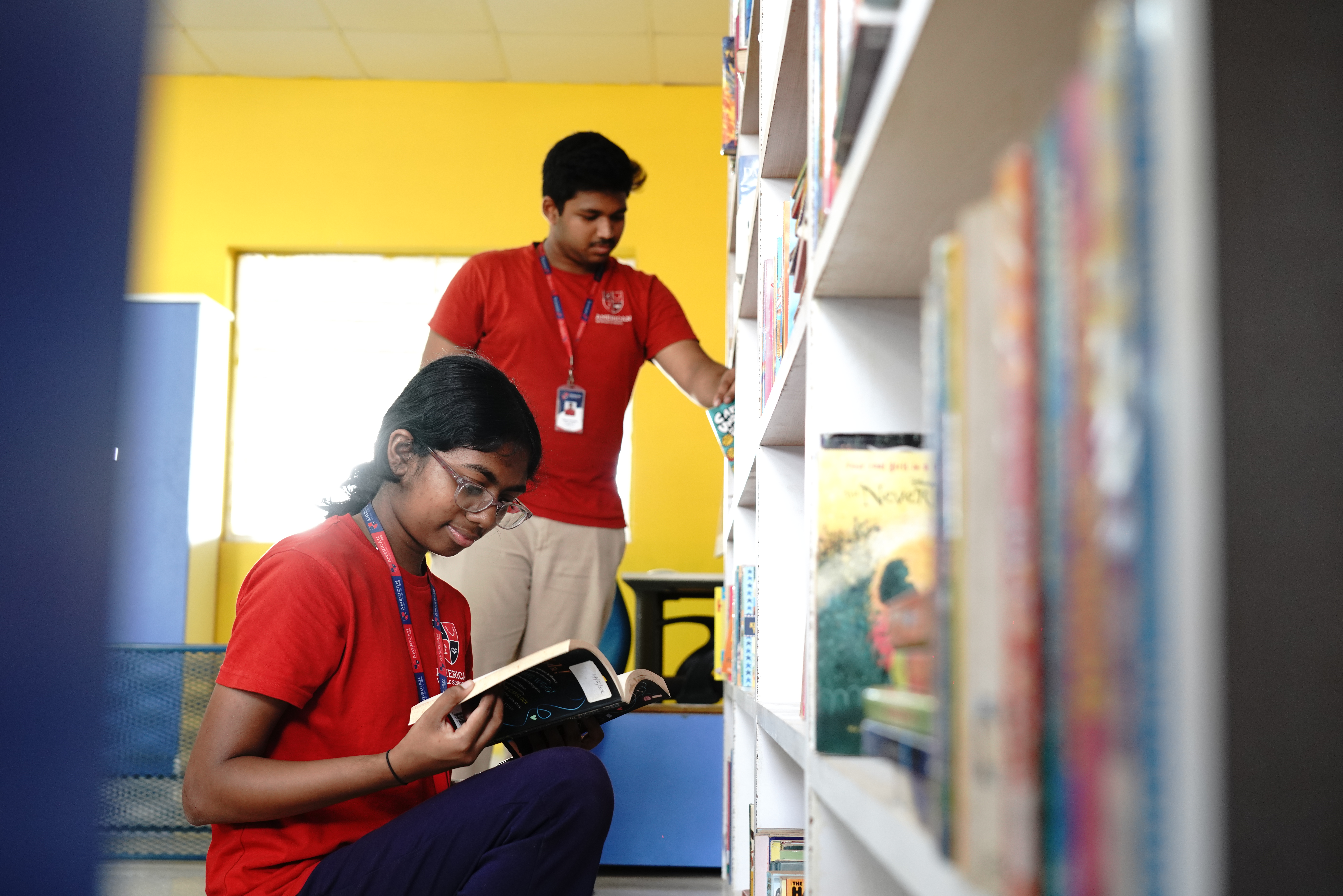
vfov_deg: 31.2
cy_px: 448
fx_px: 1604
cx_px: 672
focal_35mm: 43
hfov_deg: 45.4
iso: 1250
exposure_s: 1/50
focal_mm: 43
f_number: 5
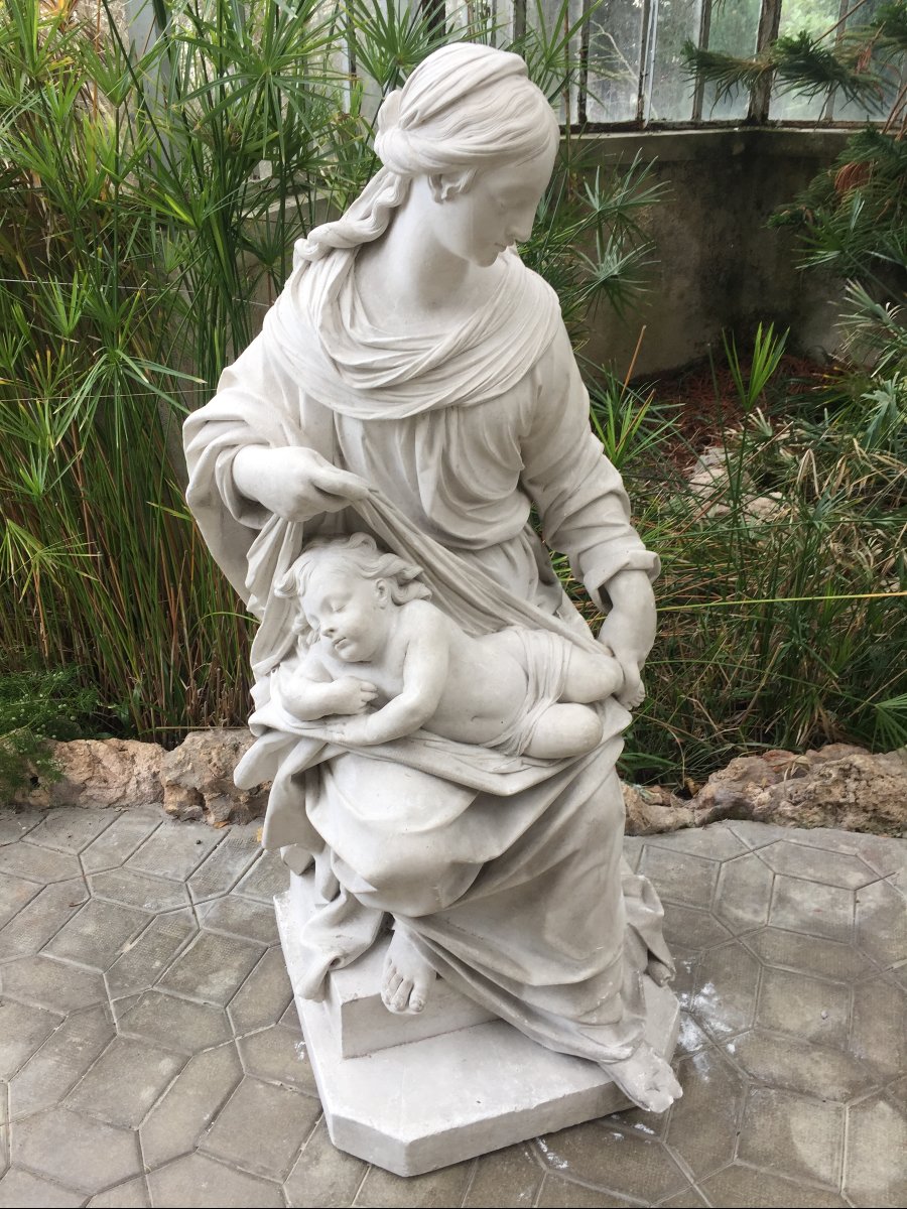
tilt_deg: -28.1
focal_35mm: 29
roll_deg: +1.6
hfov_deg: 48.2
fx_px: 1013
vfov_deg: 61.7
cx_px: 454
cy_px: 604
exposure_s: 1/50
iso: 32
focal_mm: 4.15
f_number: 2.2
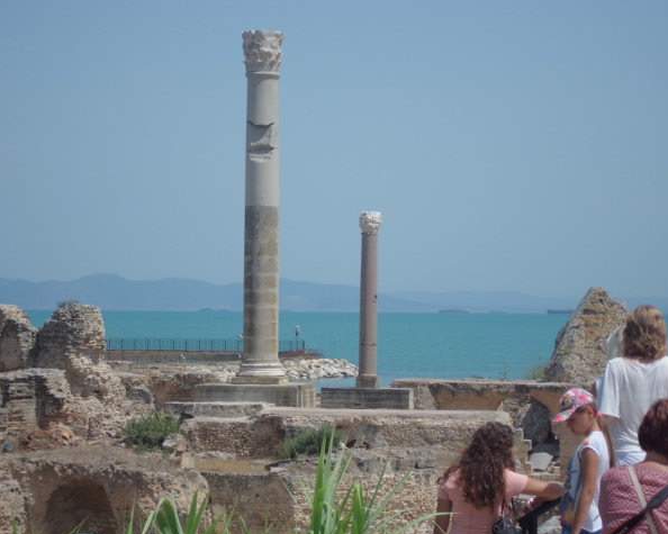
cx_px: 341
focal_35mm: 103
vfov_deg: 14.9
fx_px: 2036
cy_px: 269
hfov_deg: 18.6
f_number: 5.5
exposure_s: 1/500
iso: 64
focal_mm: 17.6
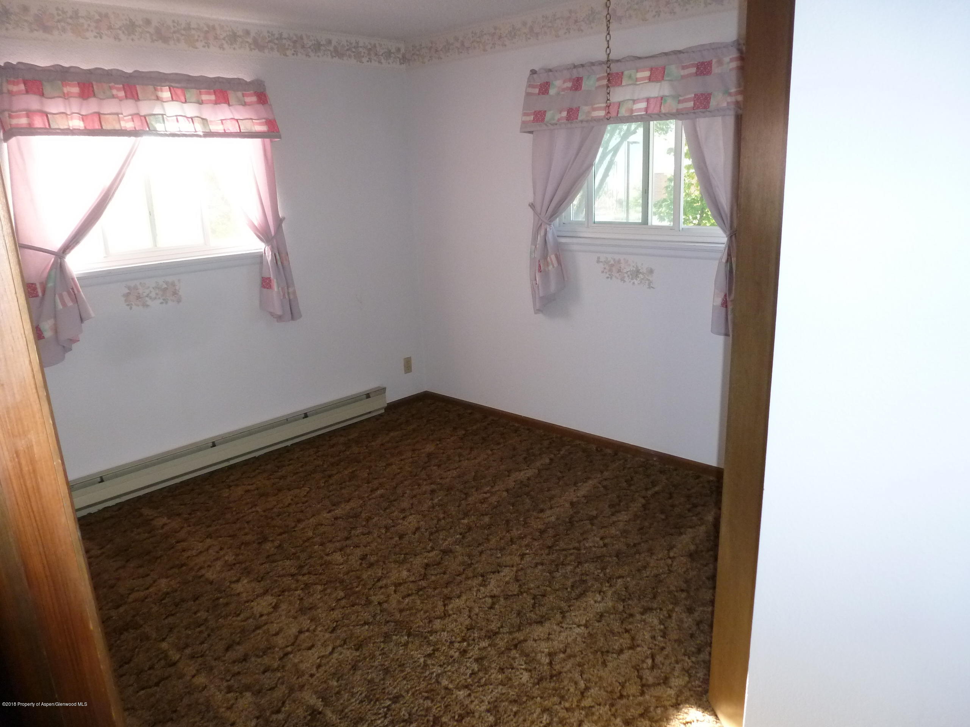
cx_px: 485
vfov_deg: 56.8
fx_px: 673
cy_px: 364
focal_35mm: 24
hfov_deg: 71.6
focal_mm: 4.3
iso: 250
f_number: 3.3
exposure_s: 1/60
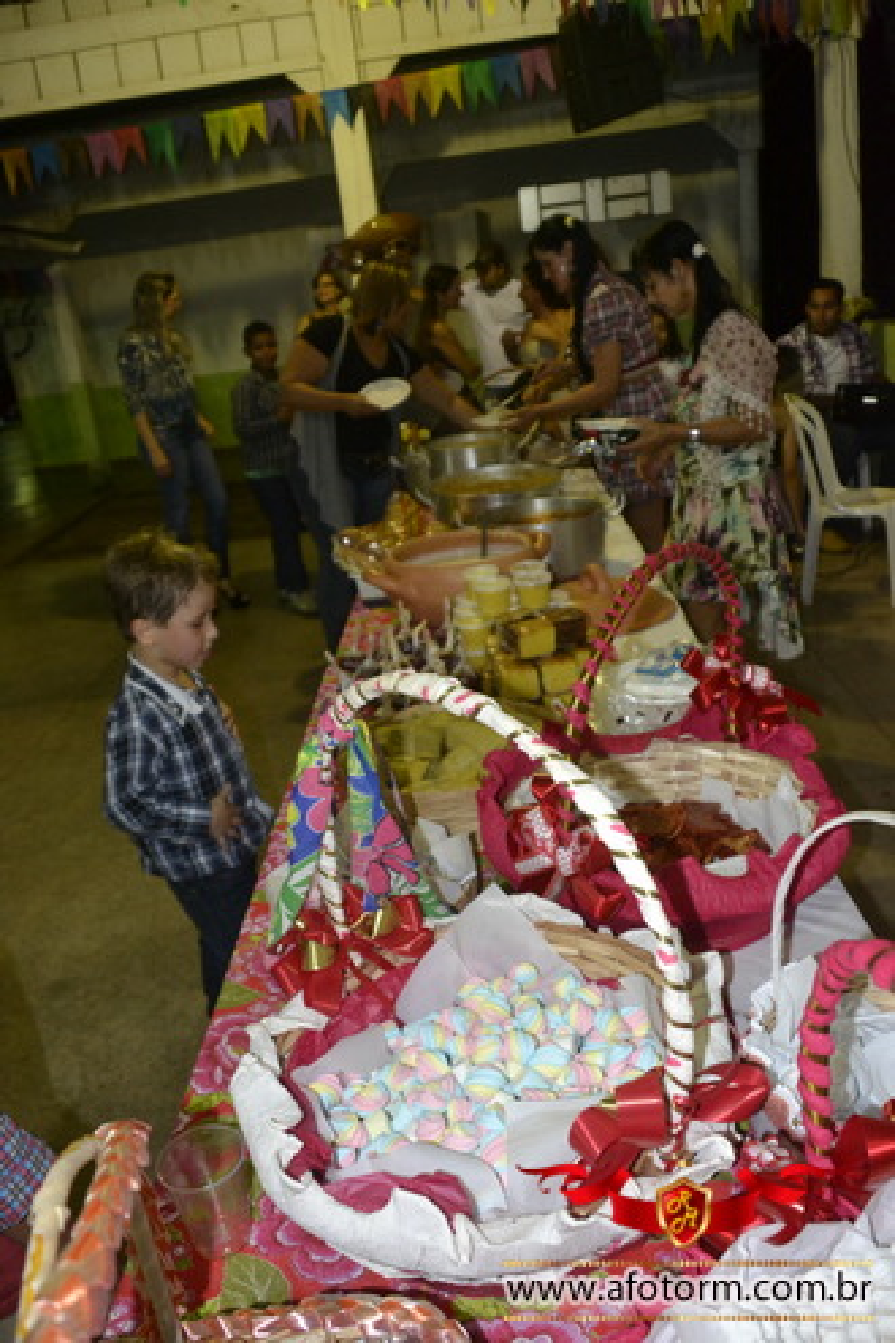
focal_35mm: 30
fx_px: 1119
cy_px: 672
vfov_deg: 61.9
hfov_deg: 43.6
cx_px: 448
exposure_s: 1/60
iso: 2000
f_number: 3.5
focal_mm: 20
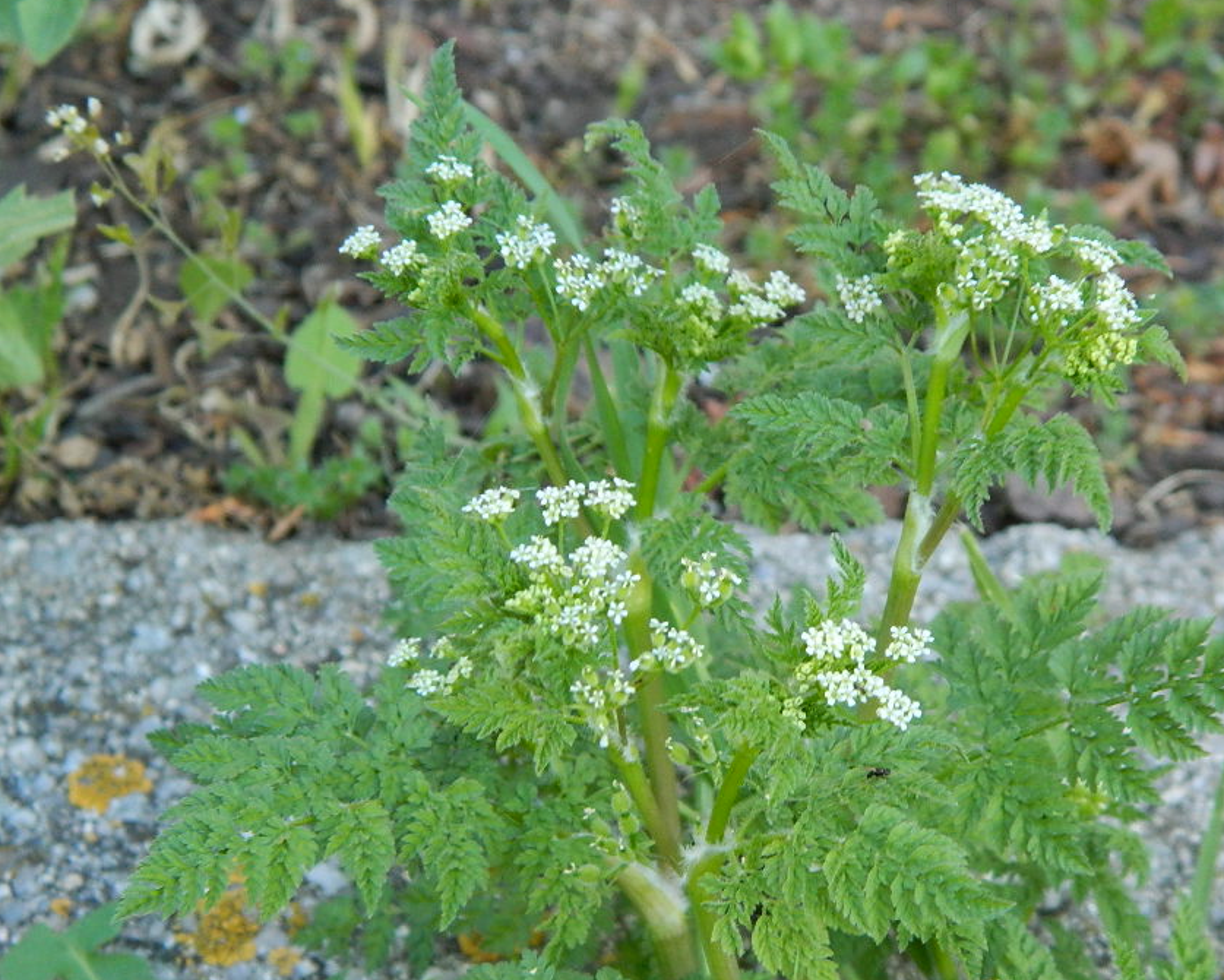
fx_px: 4457
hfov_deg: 15.6
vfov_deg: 12.5
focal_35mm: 123
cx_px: 724
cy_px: 551
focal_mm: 18.6
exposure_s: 1/60
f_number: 4.5
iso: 180
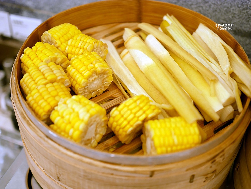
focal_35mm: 50
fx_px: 363
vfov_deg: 29.1
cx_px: 126
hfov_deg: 38.2
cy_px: 94
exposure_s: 1/60
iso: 800
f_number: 1.8
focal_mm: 25
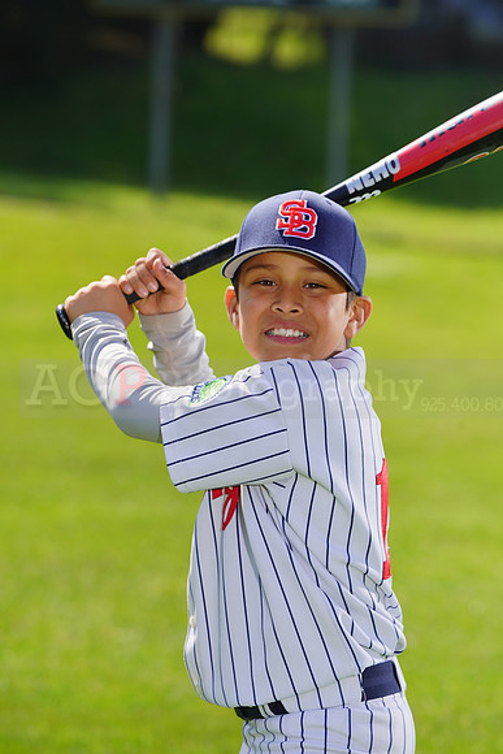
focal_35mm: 232
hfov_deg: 5.9
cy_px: 377
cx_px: 252
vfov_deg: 8.9
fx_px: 4859
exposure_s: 1/250
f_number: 8
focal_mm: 232
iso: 100
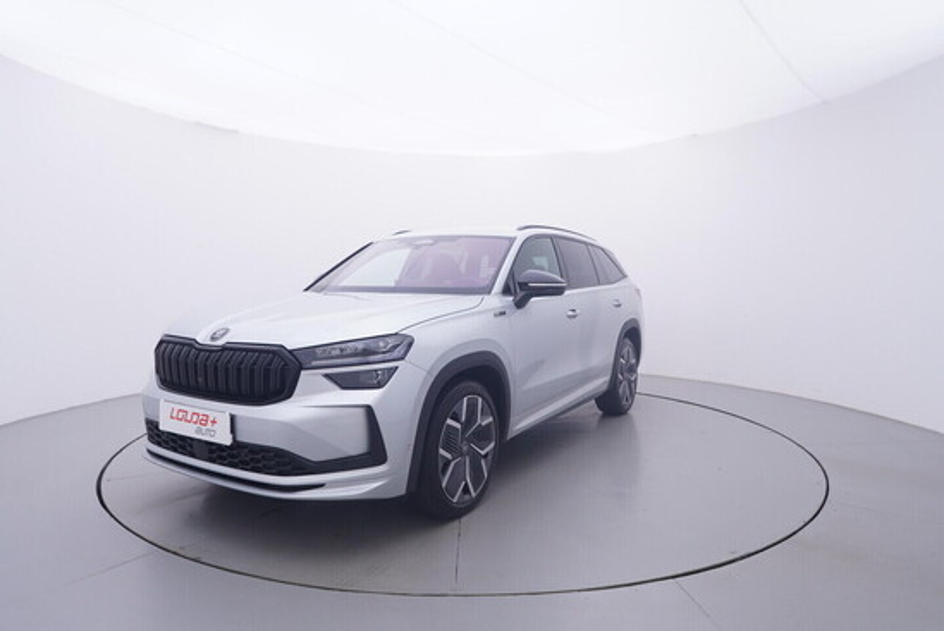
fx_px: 590
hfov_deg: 77.3
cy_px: 316
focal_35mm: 22
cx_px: 472
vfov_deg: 56.2
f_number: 5
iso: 200
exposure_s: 1/80
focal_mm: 15
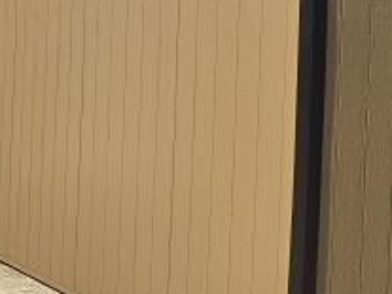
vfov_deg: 20.6
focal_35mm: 71
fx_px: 804
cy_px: 95
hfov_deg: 26.9
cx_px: 314
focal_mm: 6.5
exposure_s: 1/7939
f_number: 1.4
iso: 32
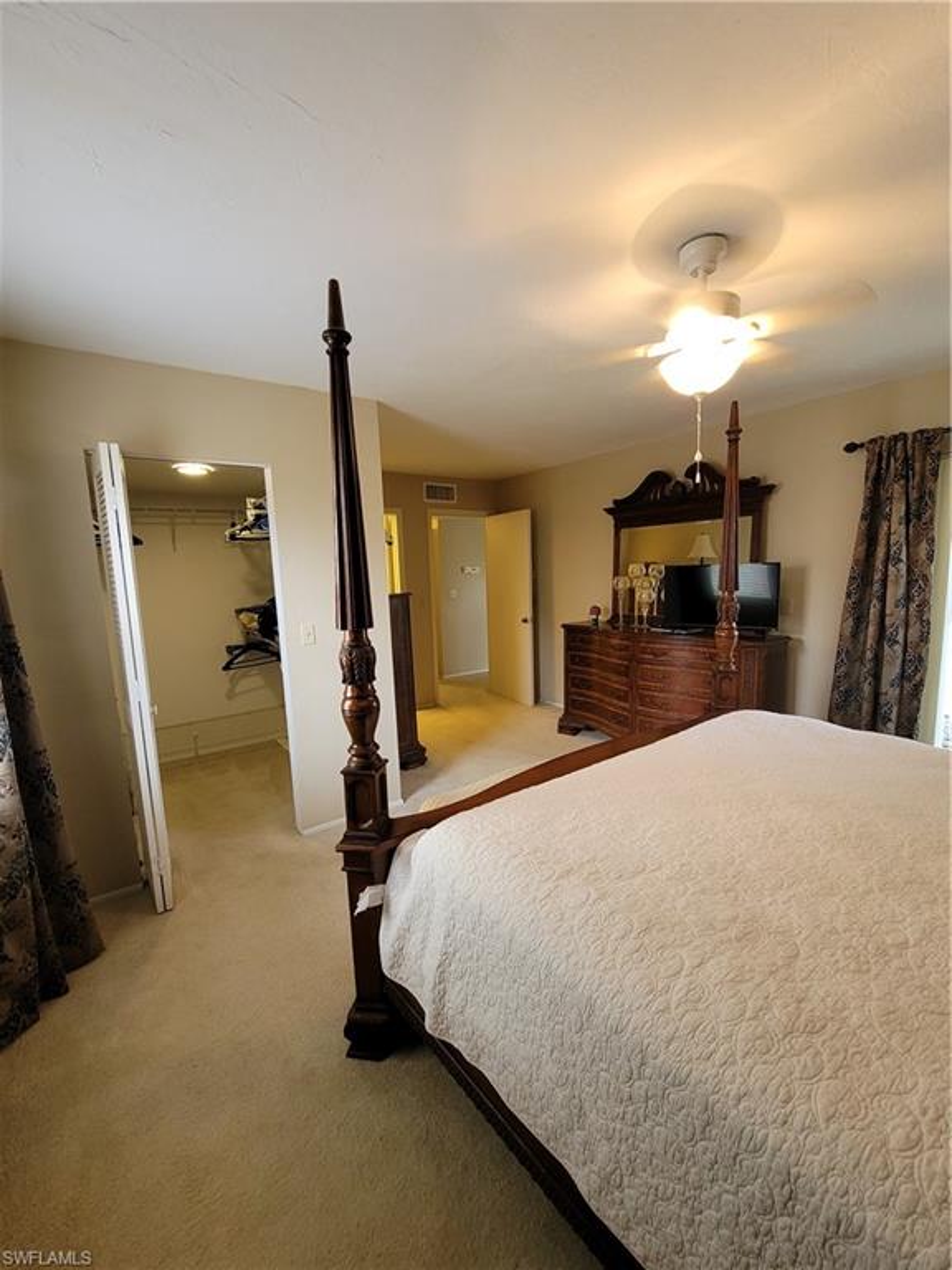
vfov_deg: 106.2
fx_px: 477
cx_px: 476
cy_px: 635
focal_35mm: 13
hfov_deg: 89.9
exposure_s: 1/60
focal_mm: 2.2
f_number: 2.2
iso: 320
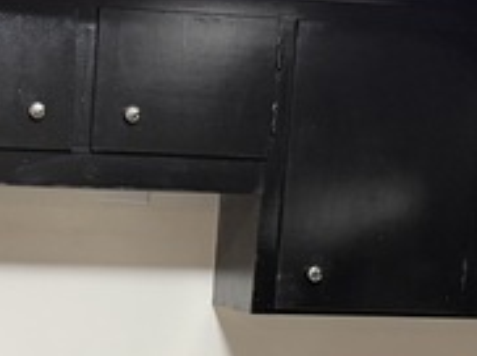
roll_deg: -1.4
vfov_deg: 16.1
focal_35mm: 88
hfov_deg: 21.7
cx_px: 30
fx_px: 1211
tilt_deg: -10.3
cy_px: 427
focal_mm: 6.76
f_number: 1.78
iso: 320
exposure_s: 1/60
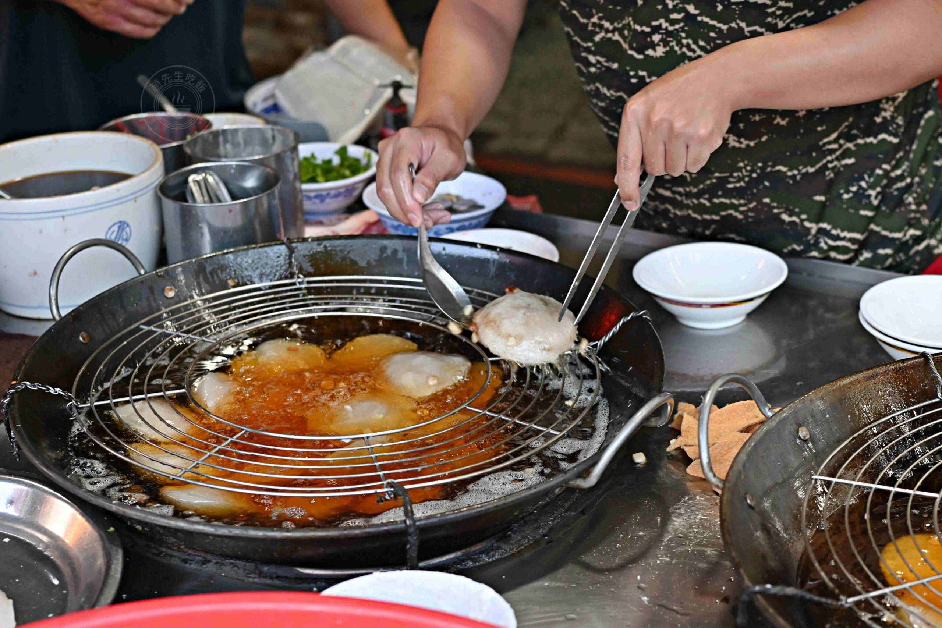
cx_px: 471
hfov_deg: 27.0
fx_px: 1962
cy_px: 314
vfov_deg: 18.2
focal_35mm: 75
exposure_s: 1/200
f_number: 3.2
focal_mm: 50
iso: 720
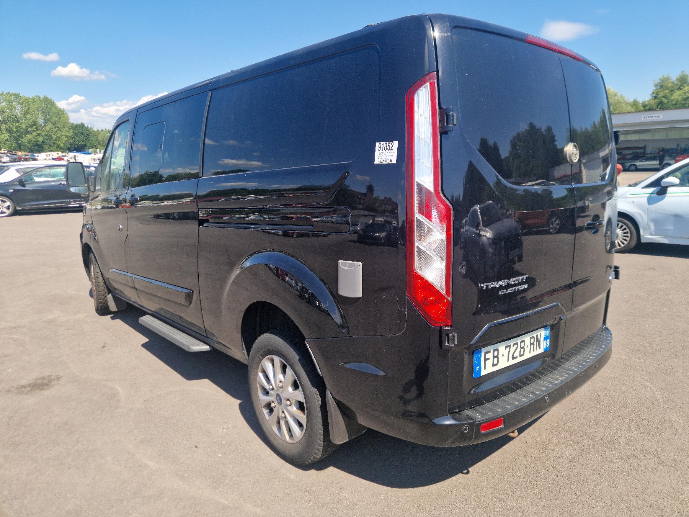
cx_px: 344
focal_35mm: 23
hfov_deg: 73.9
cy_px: 258
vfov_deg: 58.9
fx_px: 458
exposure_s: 1/833
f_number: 1.8
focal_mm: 5.4
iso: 50
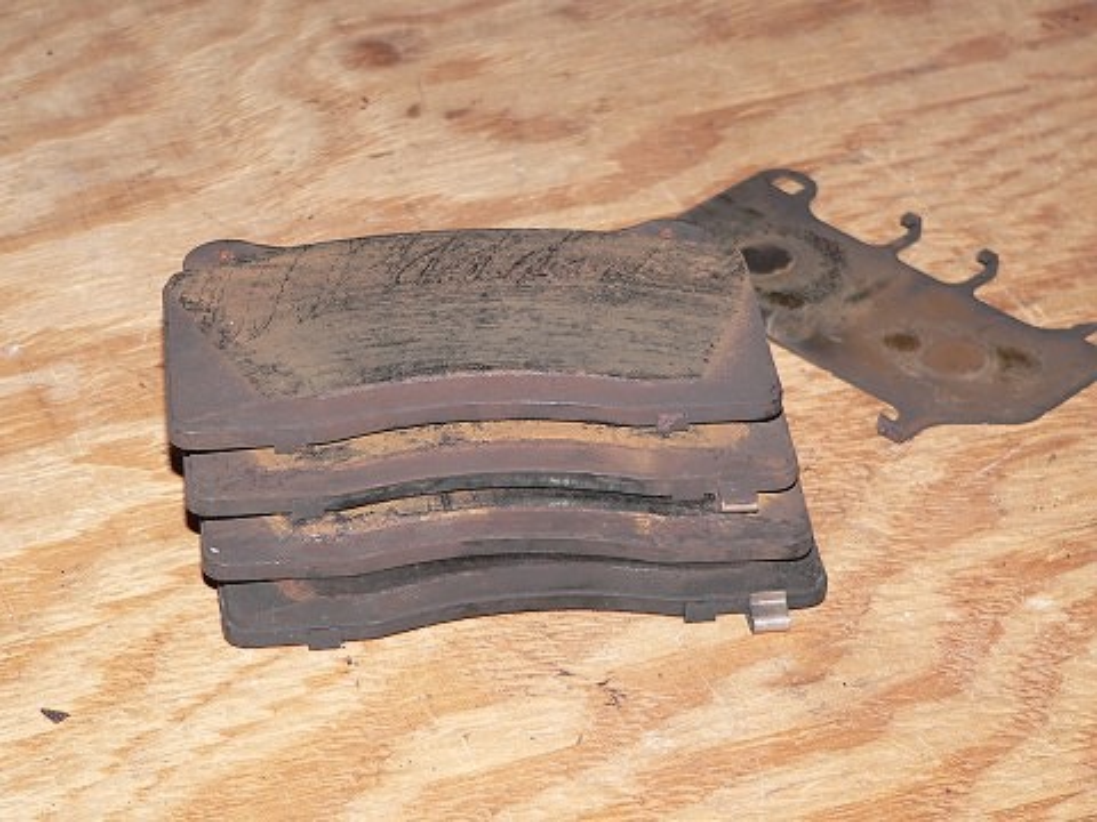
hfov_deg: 20.4
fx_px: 3042
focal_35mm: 96
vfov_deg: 15.4
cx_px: 548
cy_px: 411
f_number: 2.8
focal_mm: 16.1
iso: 100
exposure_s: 1/60
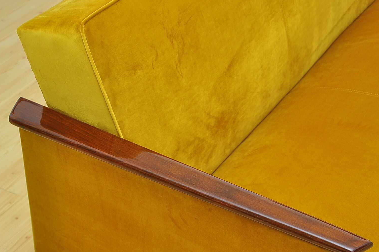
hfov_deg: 27.5
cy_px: 175
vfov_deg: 18.4
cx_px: 192
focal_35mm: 74
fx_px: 775
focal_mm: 35
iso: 400
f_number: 5.6
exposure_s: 1/200
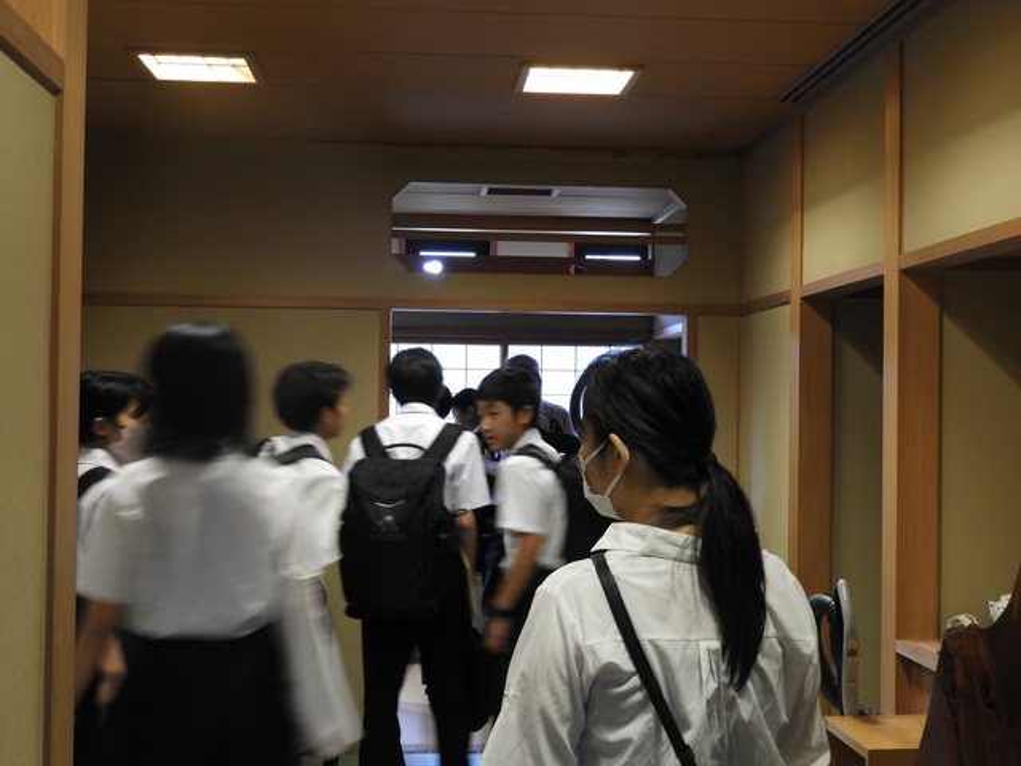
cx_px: 510
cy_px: 383
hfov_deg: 38.2
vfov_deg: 29.1
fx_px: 1475
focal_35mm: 50
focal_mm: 9
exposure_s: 1/15
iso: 400
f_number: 4
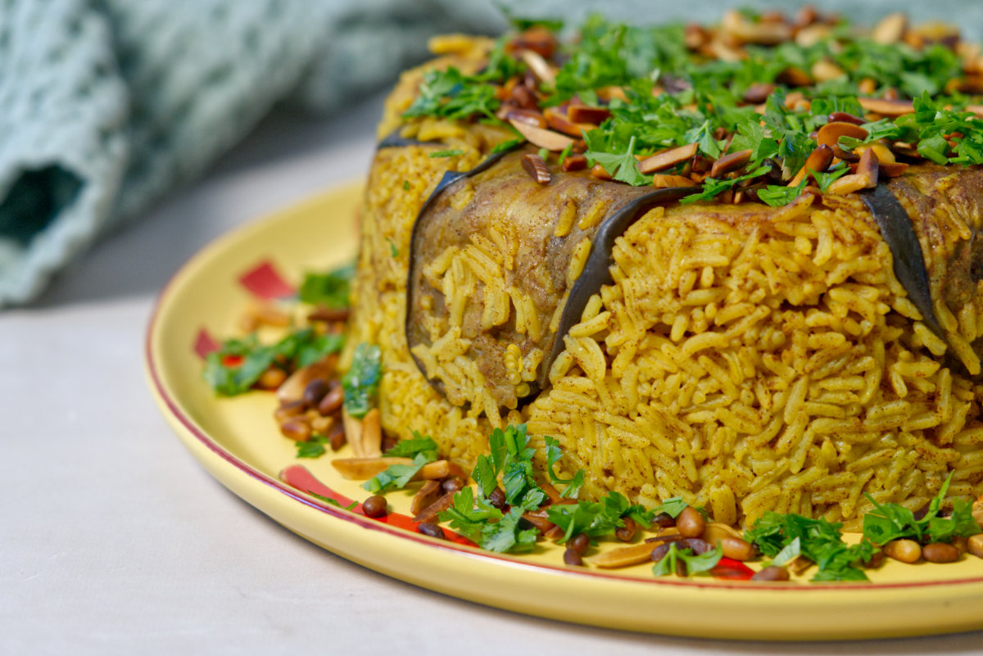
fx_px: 3687
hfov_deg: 15.2
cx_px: 492
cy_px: 328
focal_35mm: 135
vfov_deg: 10.2
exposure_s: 1/125
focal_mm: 90
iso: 640
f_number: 3.2
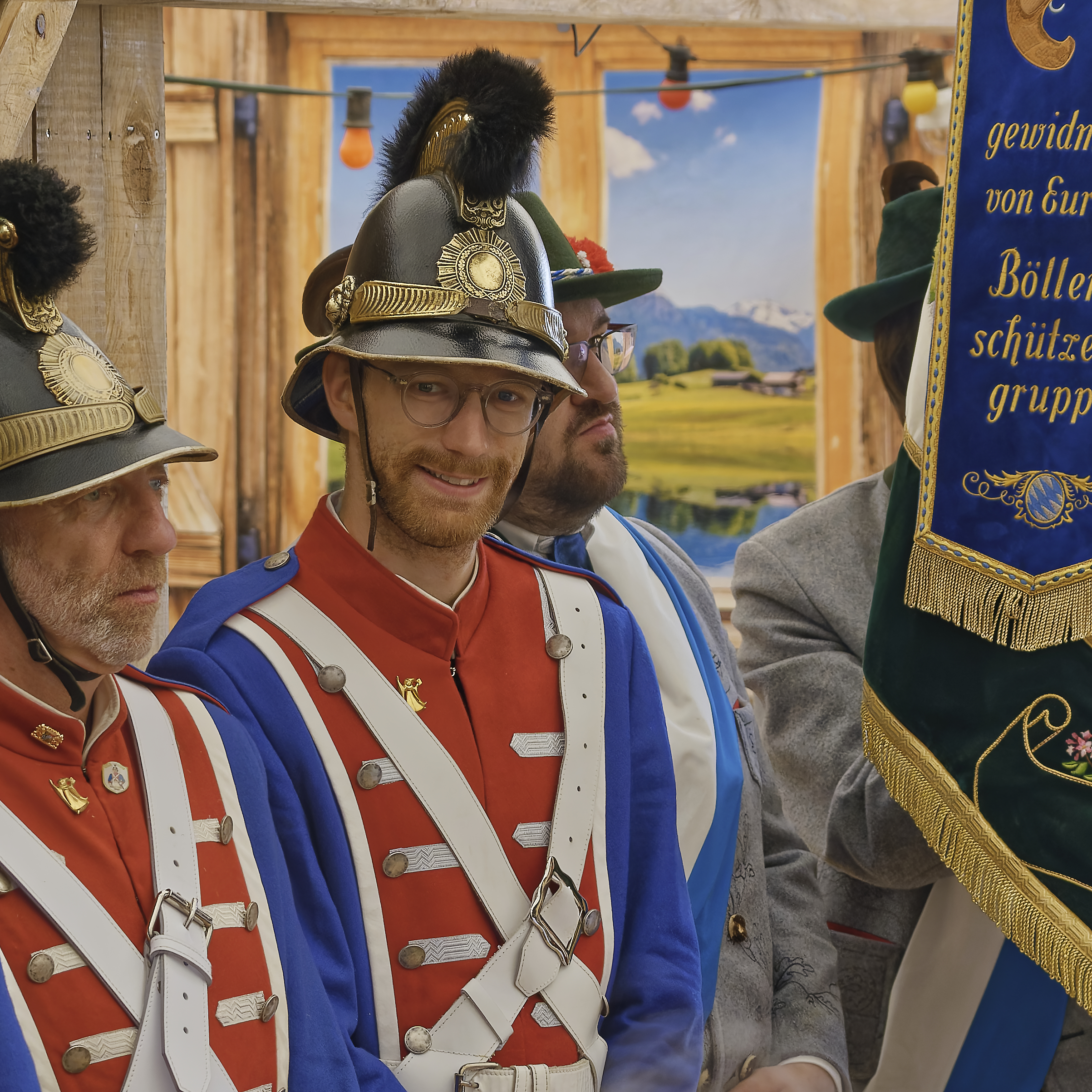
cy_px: 396
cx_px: 377
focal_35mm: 173
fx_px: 6174
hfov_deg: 10.1
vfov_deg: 10.1
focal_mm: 70
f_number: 5.6
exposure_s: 1/800
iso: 1250
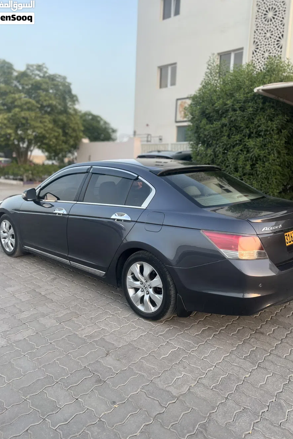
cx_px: 149
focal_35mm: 28
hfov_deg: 46.4
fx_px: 342
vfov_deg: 65.5
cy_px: 220
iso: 50
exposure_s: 1/121
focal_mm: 5.7
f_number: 1.5
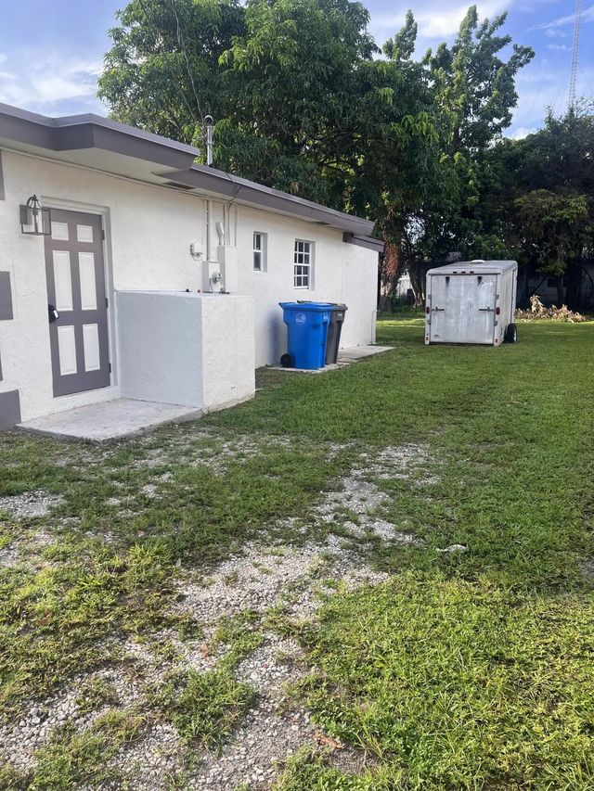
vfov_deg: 67.3
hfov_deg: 53.1
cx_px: 297
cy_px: 396
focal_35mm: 26
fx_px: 595
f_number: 1.5
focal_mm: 5.7
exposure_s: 1/780
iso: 50
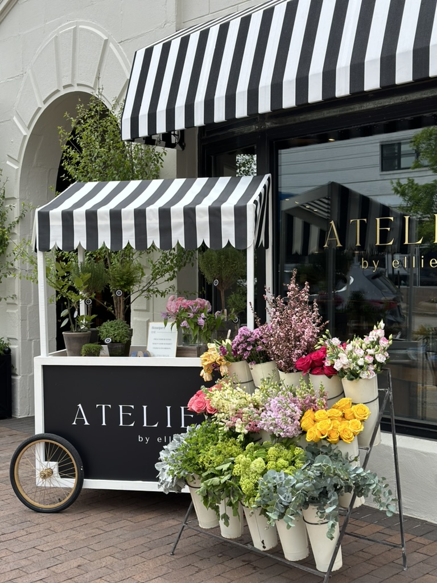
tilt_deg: -1.8
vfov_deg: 39.7
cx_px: 218
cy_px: 292
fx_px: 808
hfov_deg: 30.3
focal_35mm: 48
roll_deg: +0.0
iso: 64
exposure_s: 1/699
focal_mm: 6.86
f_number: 1.78
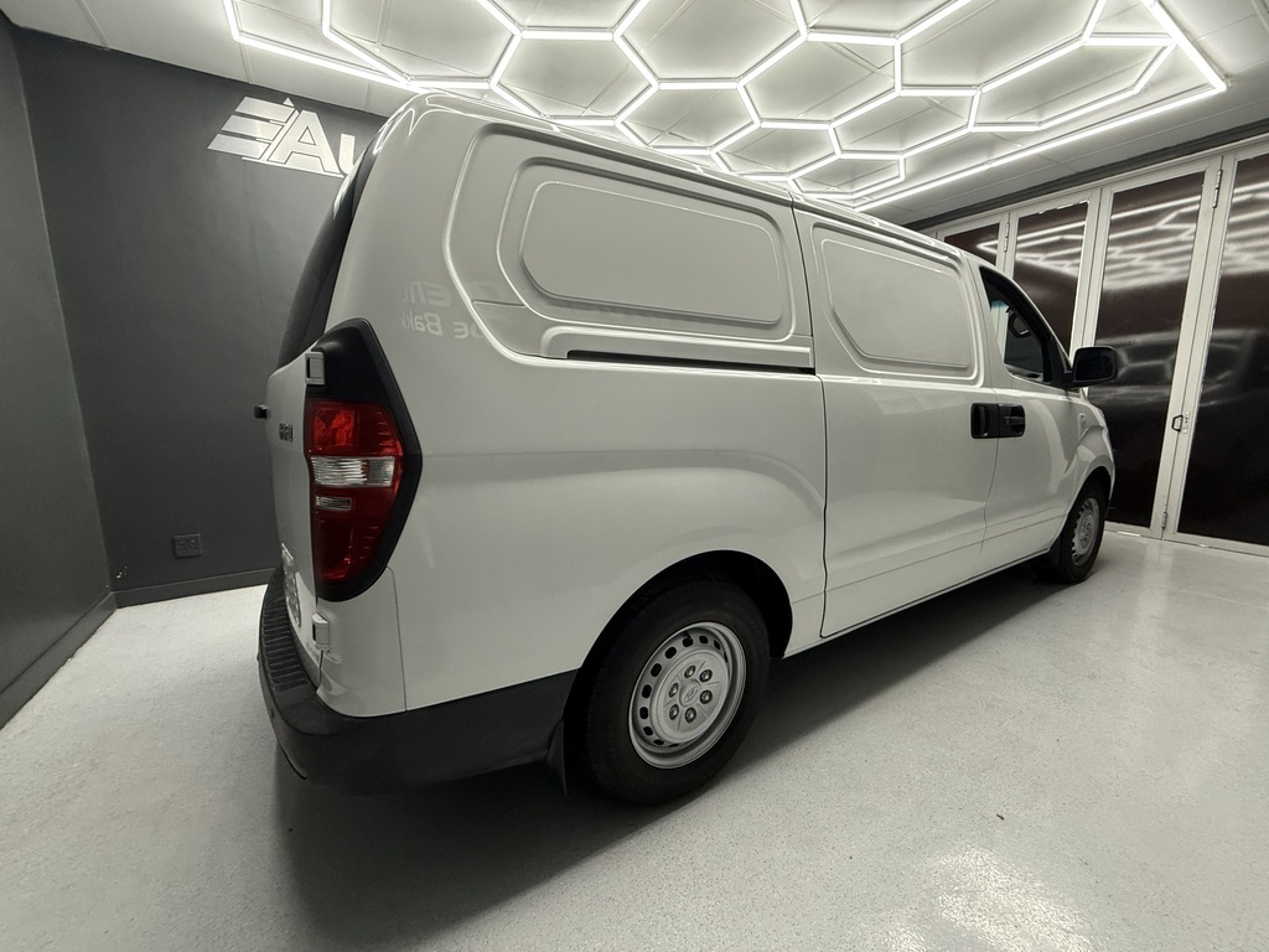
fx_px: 513
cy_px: 476
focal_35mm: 14
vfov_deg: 85.7
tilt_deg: -9.3
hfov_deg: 102.1
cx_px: 634
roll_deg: +0.5
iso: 250
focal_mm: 2.22
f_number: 2.2
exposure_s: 1/100
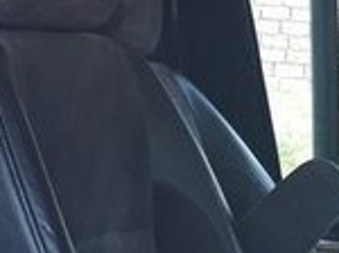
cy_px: -162
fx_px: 1164
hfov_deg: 16.6
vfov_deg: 11.7
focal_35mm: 119
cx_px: 122
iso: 40
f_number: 1.9
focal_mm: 3.6
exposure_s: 1/109
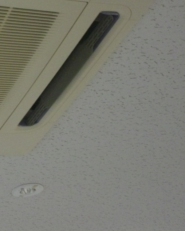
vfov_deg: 20.9
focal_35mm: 91
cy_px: 56
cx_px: -50
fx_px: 623
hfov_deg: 16.1
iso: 200
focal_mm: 6.2
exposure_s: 1/100
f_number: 2.8
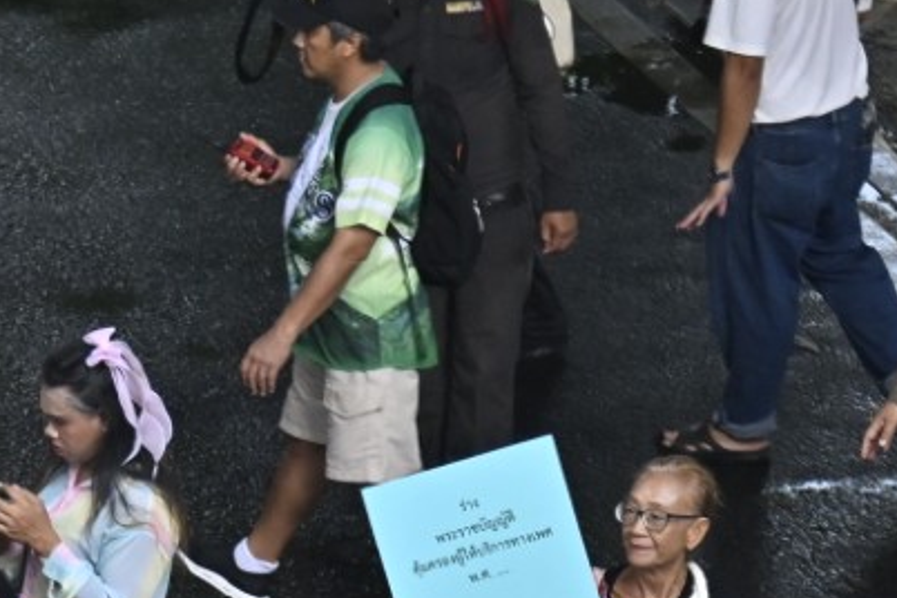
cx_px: 330
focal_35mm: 408
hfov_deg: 5.1
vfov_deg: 3.3
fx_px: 10165
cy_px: 1331
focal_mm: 82
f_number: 4
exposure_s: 1/1600
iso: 800
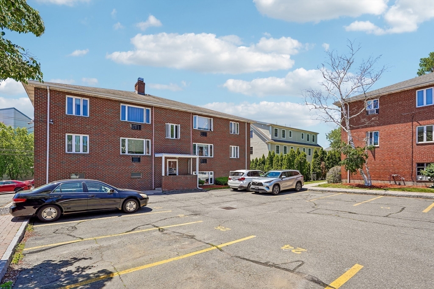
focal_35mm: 16
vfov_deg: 73.8
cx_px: 217
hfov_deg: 96.7
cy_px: 144
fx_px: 193
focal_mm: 16
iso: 100
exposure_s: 1/160
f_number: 8
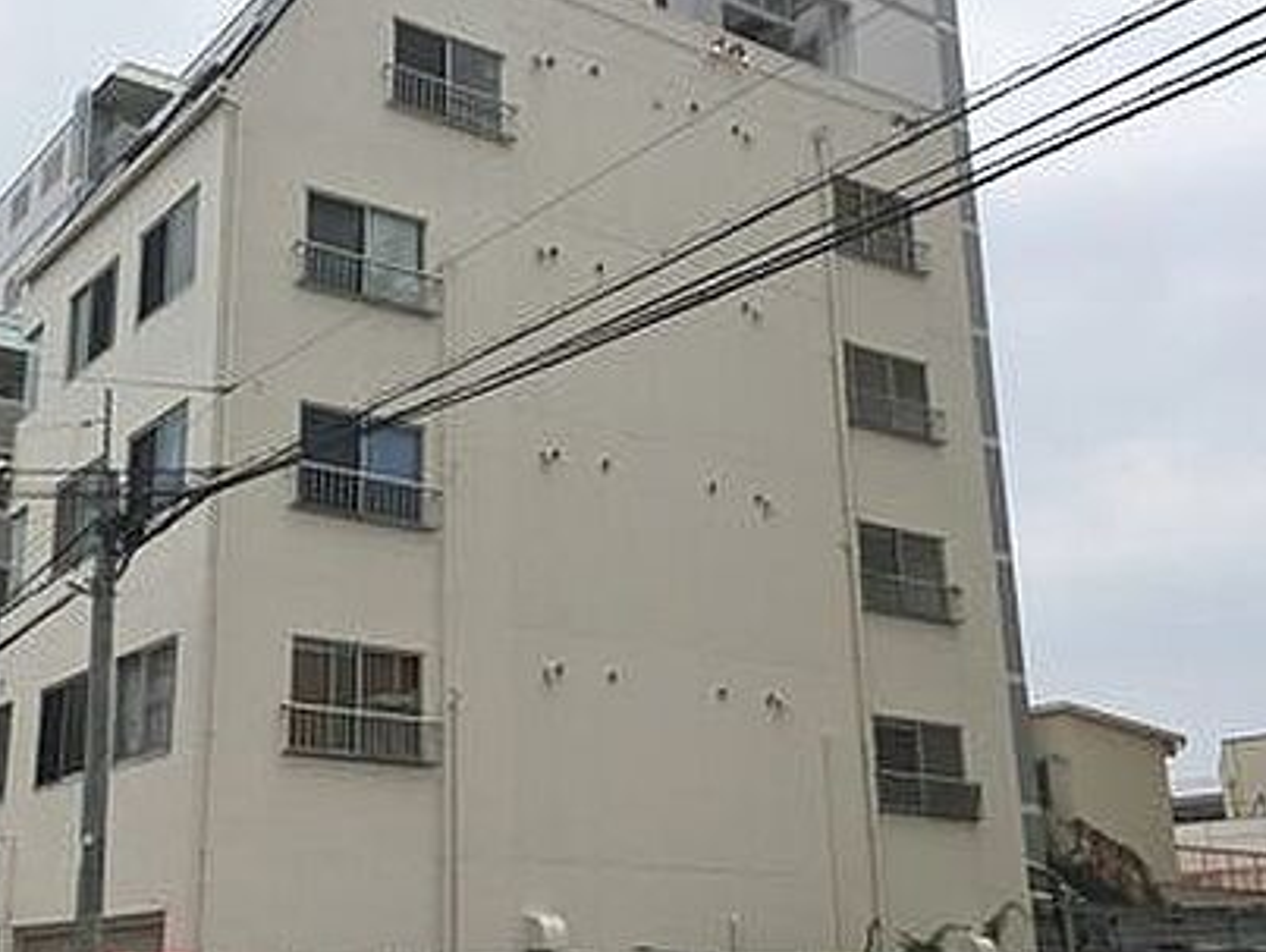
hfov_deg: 40.7
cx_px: 418
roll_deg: +0.0
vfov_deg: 31.6
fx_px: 1684
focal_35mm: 46
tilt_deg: +17.0
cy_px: 478
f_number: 2.2
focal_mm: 4.15
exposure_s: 1/2653
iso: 25
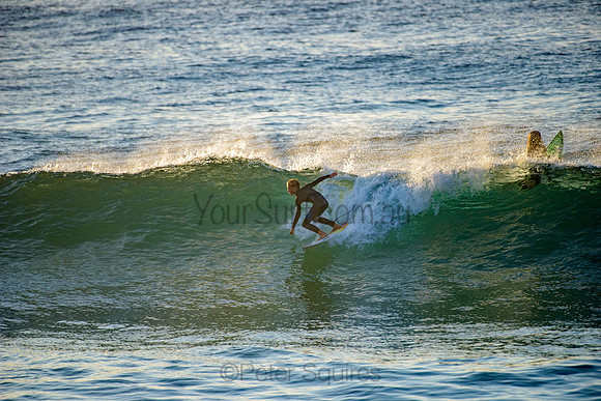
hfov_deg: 4.1
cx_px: 300
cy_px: 200
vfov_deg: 2.8
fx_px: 8349
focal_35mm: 500
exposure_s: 1/2000
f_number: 5.6
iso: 500
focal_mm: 500
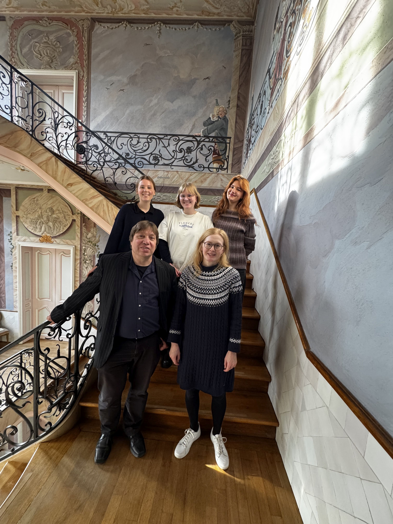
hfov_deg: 85.7
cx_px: 196
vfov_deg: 102.1
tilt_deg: -4.7
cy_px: 262
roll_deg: -3.8
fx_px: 212
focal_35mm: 14
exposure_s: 1/99
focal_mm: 2.22
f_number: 2.2
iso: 250
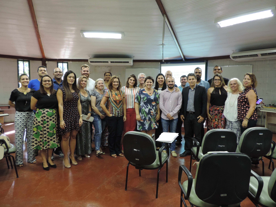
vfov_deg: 56.8
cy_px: 104
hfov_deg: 71.6
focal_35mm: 24
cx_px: 138
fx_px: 191
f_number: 3
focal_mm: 4.3
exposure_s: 1/15
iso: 400
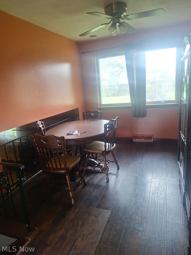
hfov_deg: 58.9
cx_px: 96
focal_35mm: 23
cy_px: 128
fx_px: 169
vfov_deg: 73.9
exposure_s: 1/60
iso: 50
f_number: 1.8
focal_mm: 5.54
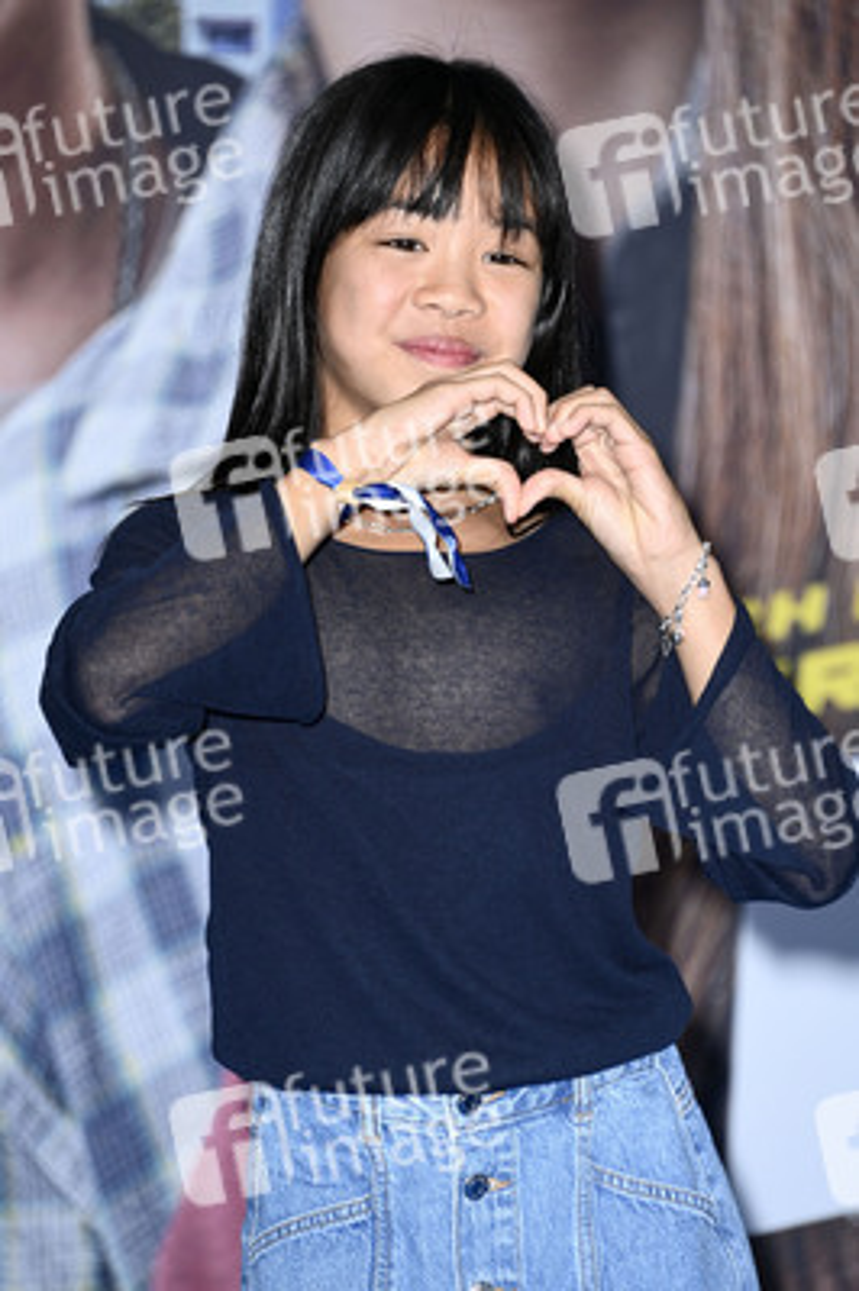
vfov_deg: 6.9
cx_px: 430
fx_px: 10755
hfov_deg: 4.6
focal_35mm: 300
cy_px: 646
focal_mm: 300
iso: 1000
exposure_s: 1/250
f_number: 6.3
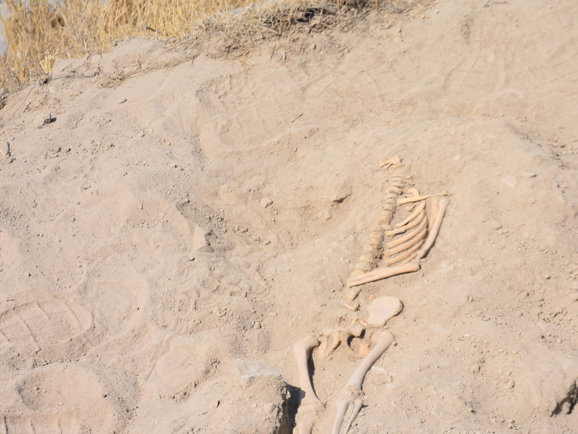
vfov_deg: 8.7
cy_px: 244
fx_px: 2833
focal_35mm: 170
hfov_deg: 11.6
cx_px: 373
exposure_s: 1/500
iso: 125
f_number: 8
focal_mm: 85
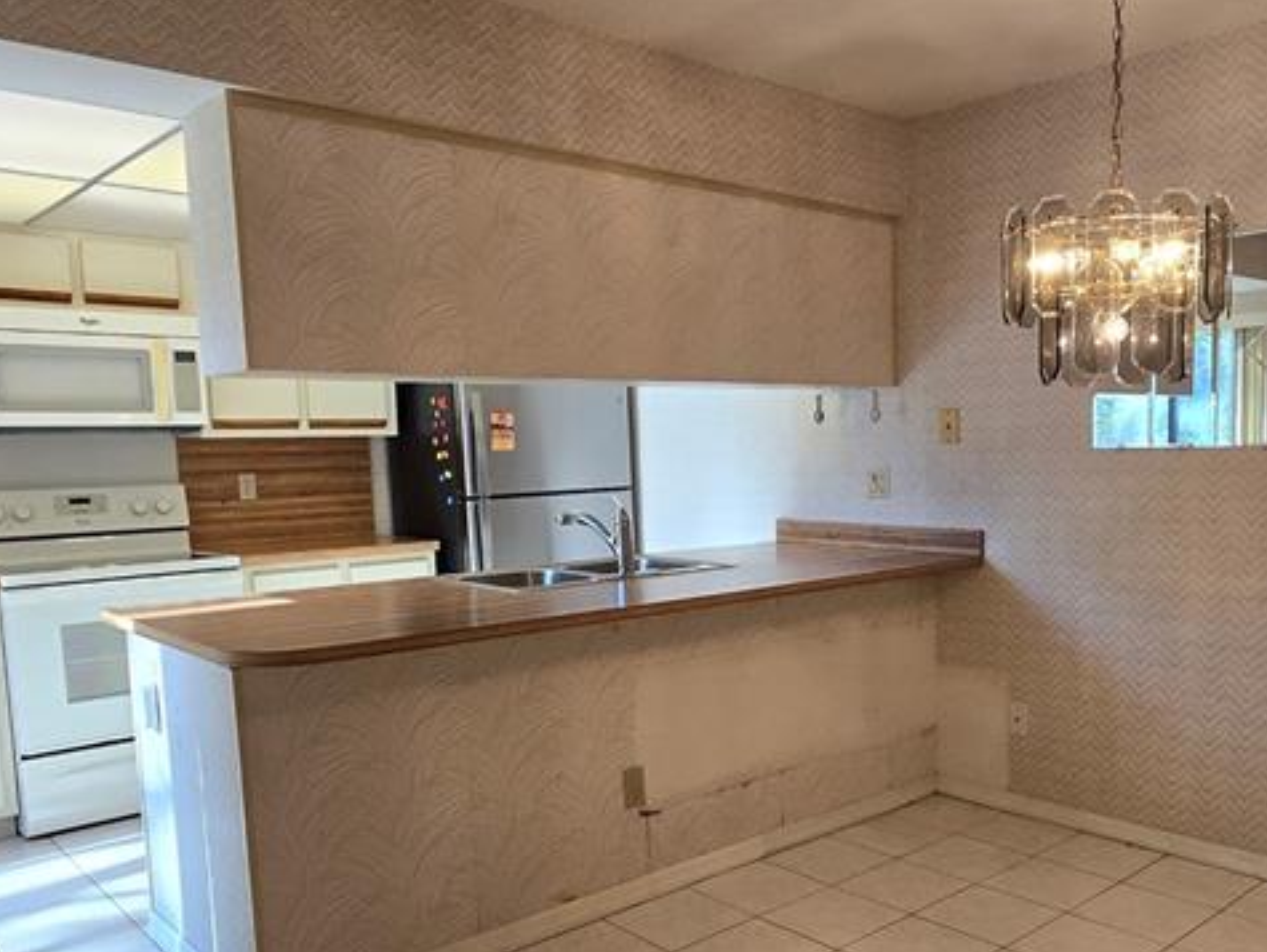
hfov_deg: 62.5
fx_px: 1026
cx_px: 798
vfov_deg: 49.4
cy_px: 579
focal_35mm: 28
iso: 80
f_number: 2.2
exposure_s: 1/60
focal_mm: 2.2
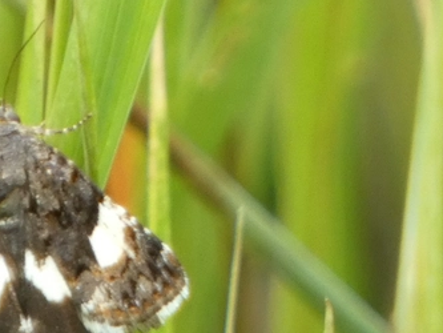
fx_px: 29407
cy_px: 240
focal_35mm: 2297
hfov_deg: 0.9
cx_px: 21
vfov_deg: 0.6
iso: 320
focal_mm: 214.2
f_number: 5.9
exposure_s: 1/125
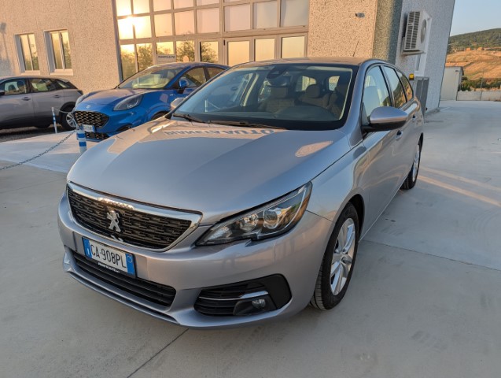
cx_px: 250
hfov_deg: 71.5
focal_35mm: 24
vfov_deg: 57.0
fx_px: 348
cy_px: 189
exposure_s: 1/724
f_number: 1.68
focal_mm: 6.9
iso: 18
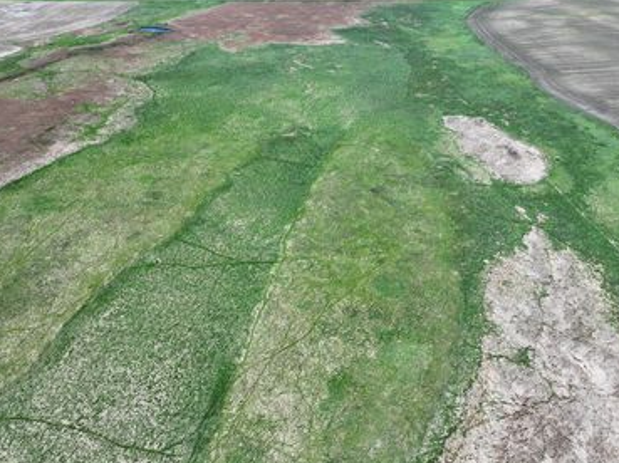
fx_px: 500
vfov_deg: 49.7
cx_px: 273
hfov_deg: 63.3
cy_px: 235
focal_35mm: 28
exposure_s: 1/1250
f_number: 2.8
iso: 100
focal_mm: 12.29
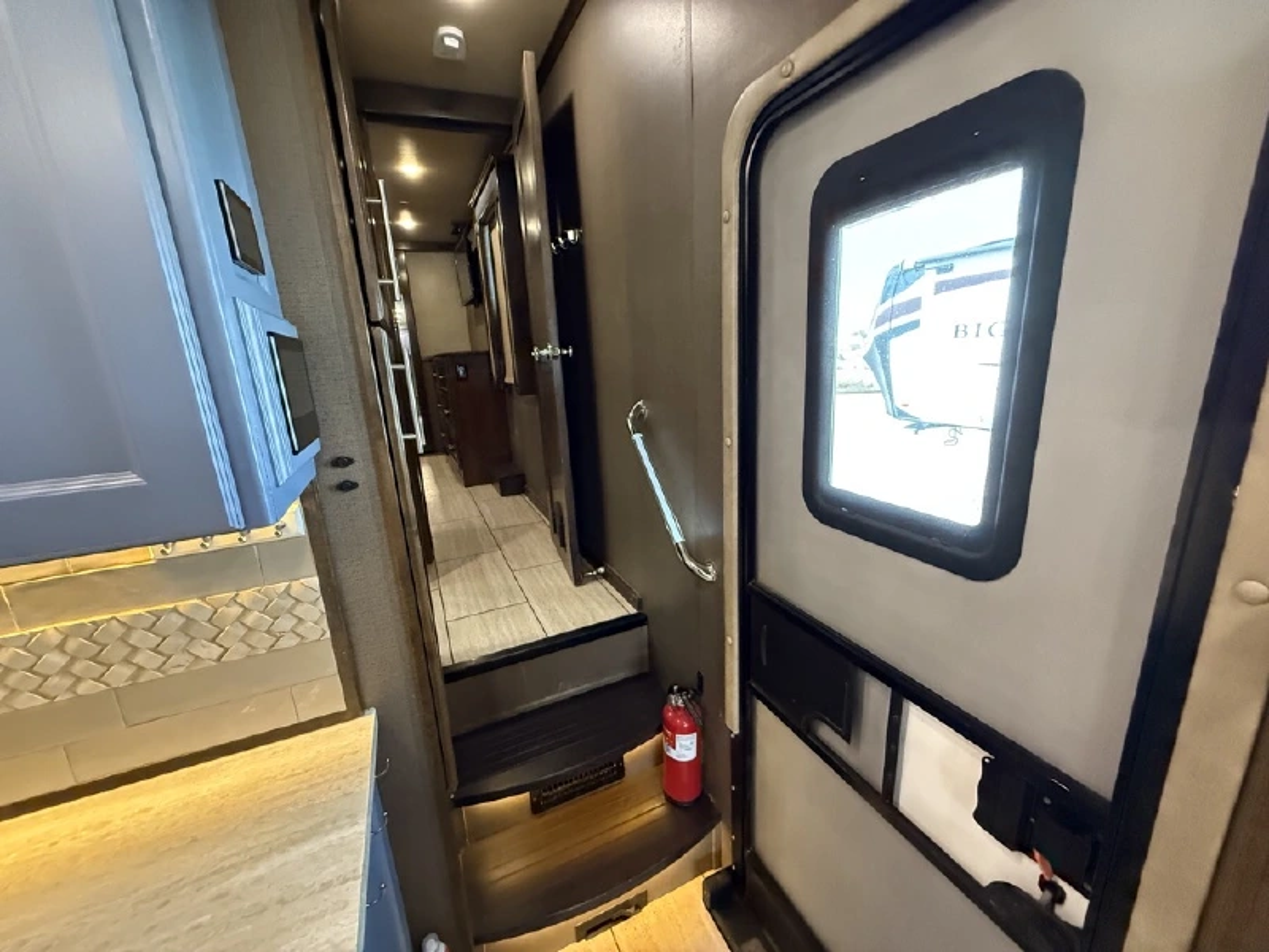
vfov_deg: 85.7
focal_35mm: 14
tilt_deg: -13.2
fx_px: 513
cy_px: 476
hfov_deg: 102.1
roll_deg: +3.0
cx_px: 634
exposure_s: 1/58
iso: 1000
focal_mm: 2.22
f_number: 2.2
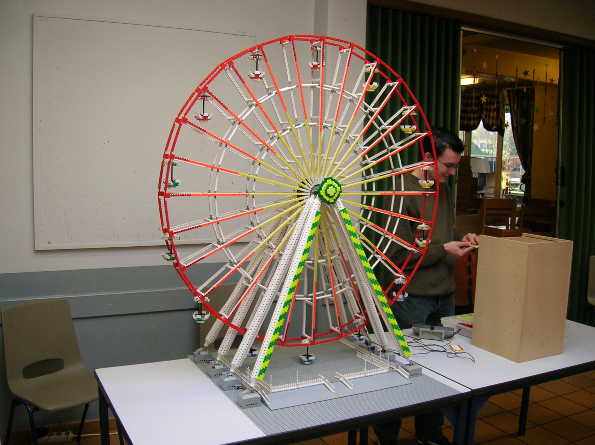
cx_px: 298
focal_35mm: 34
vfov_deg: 41.7
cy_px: 222
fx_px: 584
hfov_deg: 54.0
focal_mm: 5.7
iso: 50
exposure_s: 1/34.1
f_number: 2.9
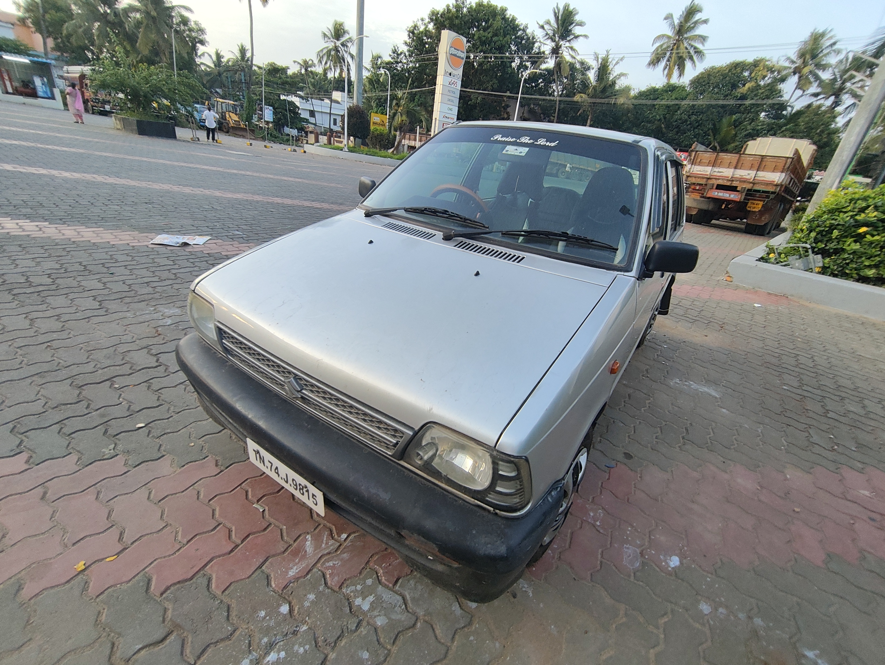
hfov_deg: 98.1
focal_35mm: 15
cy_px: 332
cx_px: 442
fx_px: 384
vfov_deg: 81.8
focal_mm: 1.64
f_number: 2.2
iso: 107
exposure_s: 1/120
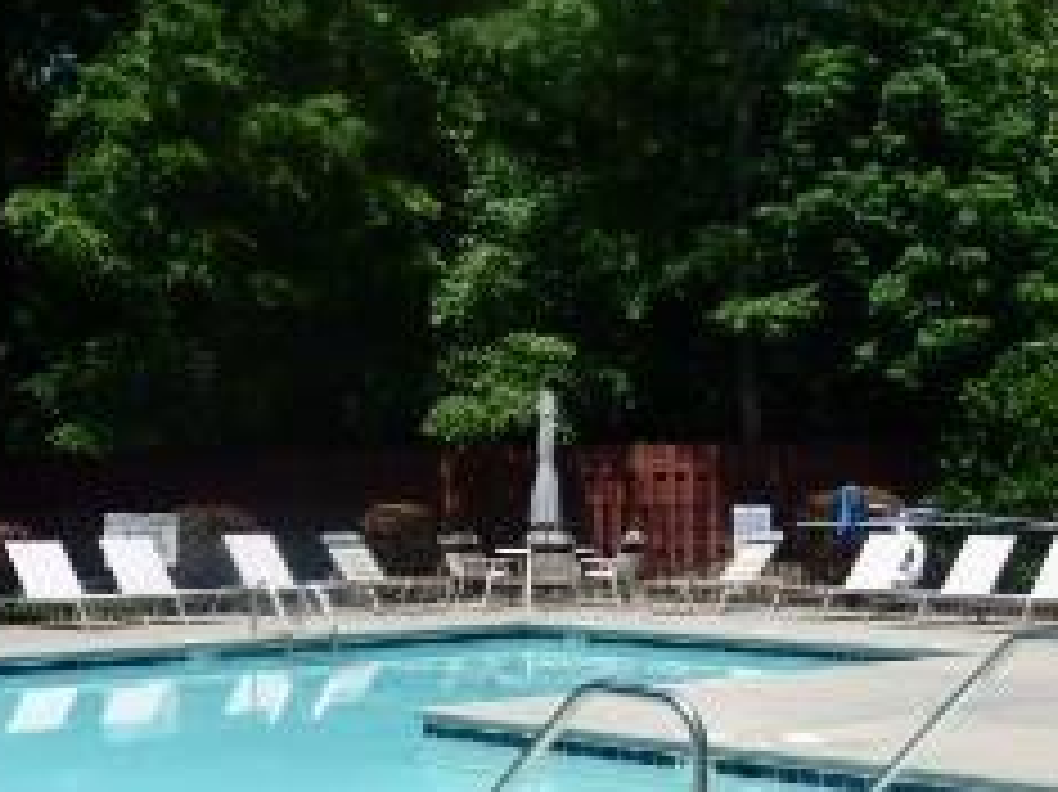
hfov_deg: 28.3
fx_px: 2077
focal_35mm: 68
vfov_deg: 21.5
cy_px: 518
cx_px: 725
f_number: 8.7
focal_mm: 4.5
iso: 100
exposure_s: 1/160
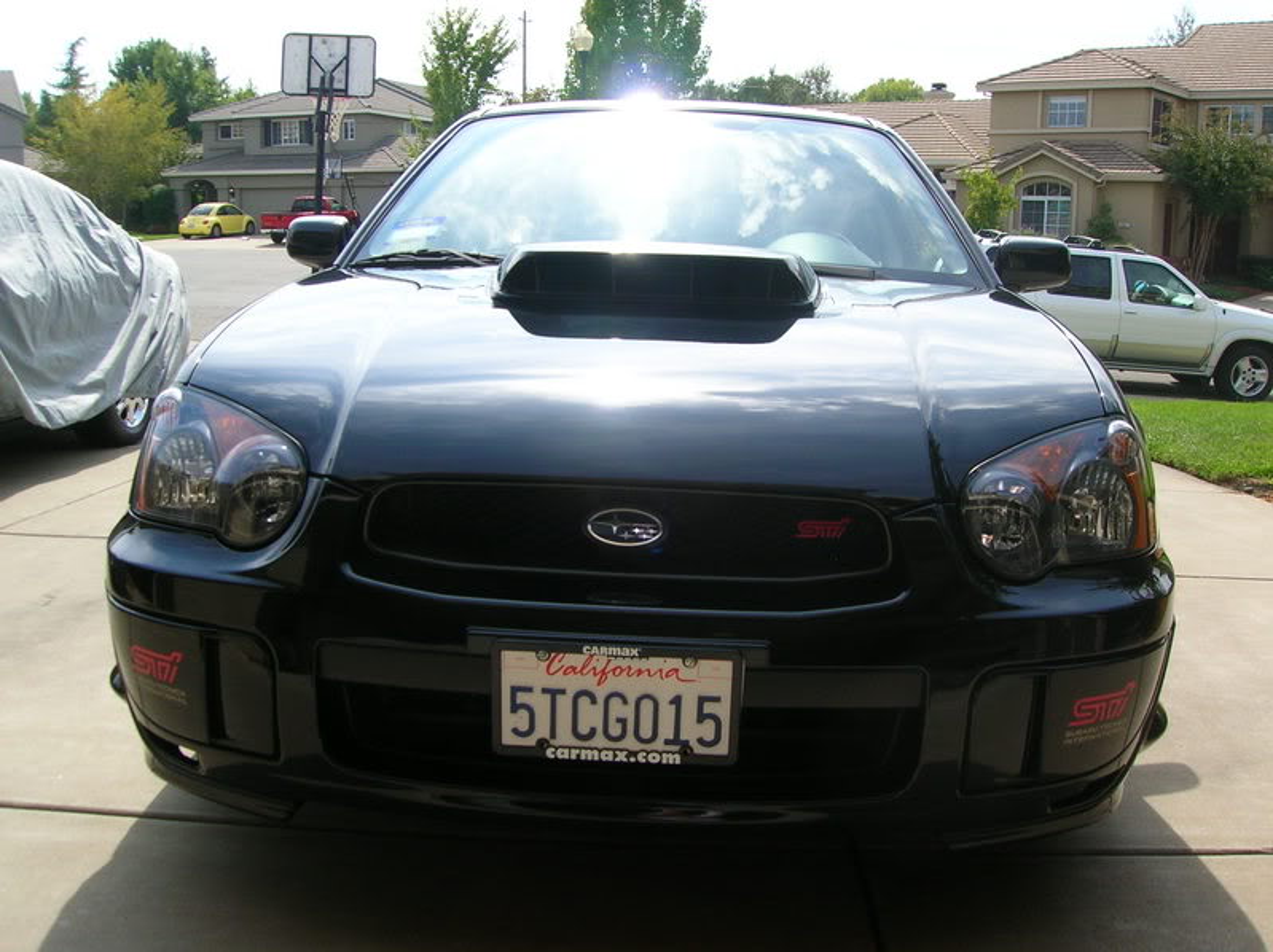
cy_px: 476
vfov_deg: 41.7
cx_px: 636
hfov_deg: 54.0
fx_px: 1249
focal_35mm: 34
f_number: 4.9
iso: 50
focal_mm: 5.7
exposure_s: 1/255
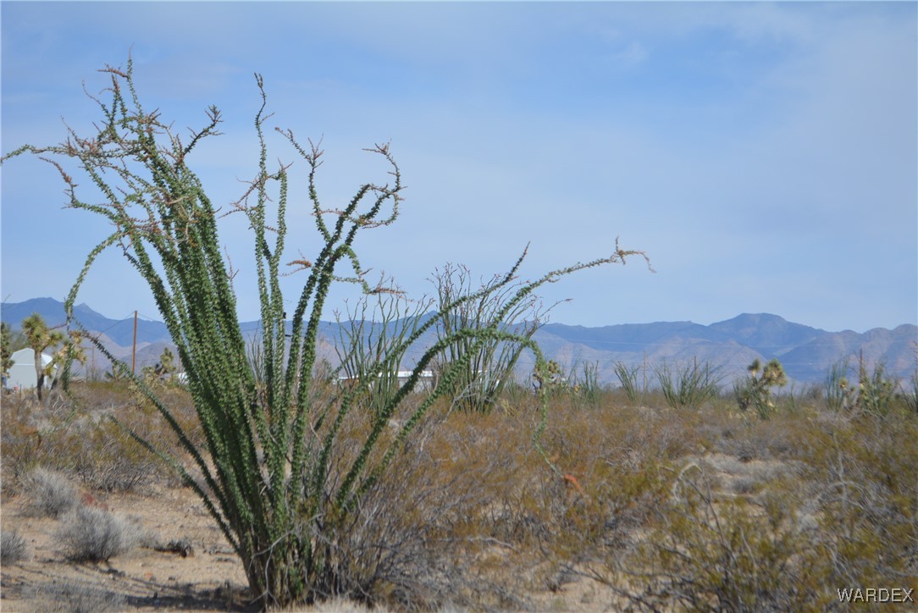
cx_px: 459
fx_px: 2105
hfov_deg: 24.6
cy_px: 306
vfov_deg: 16.6
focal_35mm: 82
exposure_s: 1/1600
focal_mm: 55
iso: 400
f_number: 7.1
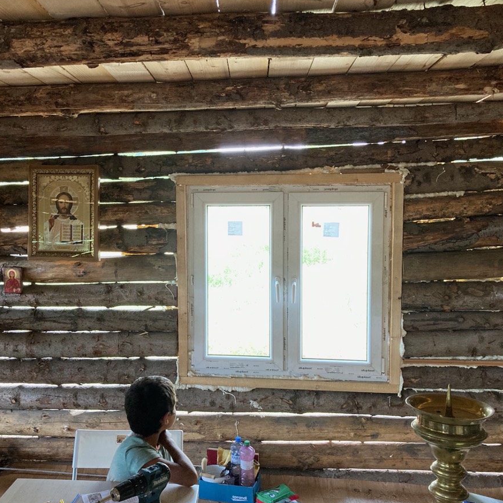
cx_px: 214
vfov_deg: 48.5
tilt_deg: -3.7
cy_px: 251
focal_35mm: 34
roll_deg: -0.2
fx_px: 559
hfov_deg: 48.3
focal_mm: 3.99
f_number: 1.8
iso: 320
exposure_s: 1/50
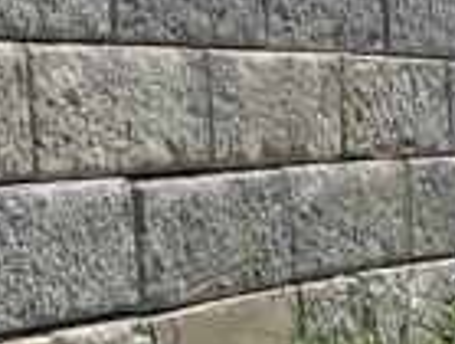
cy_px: -170
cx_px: 344
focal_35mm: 191
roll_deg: -2.9
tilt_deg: +6.8
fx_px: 2517
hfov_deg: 10.3
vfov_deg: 7.7
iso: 32
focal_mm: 4.25
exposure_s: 1/7194
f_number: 1.8
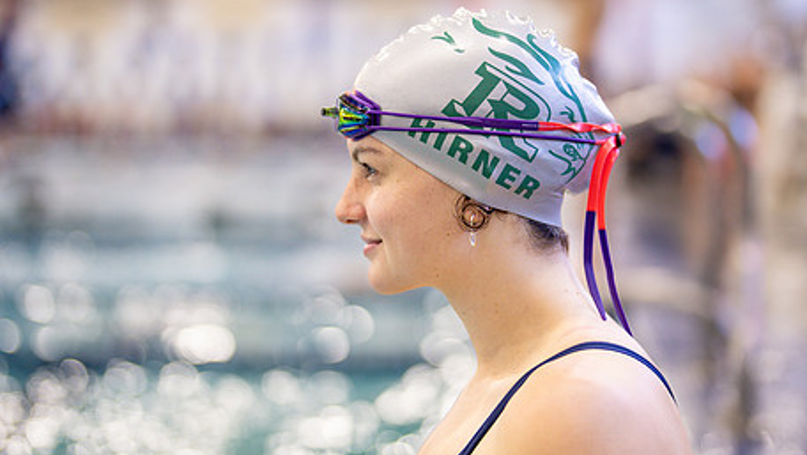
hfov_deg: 27.5
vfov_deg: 15.7
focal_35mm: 77
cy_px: 195
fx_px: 1648
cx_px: 458
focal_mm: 50
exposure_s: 1/500
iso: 500
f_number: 1.2
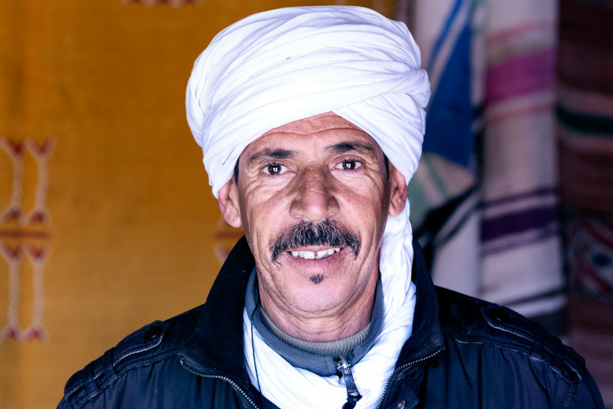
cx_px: 310
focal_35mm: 108
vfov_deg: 12.7
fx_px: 1839
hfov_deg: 18.9
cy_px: 275
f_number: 2.8
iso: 400
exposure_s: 1/125
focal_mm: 70
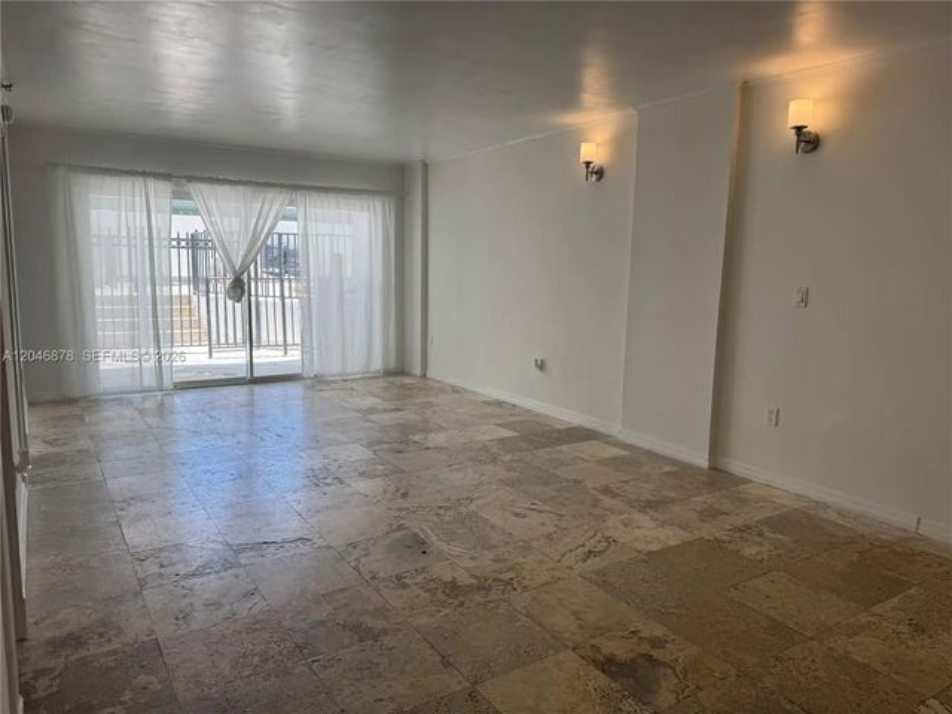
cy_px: 357
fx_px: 660
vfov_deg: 56.8
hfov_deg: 71.6
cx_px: 476
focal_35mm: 24
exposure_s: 1/567
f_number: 1.78
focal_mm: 6.76
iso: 80
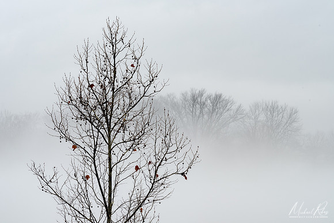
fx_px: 1808
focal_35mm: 195
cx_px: 167
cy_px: 106
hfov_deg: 10.6
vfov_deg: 7.1
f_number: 13
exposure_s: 1/15
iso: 100
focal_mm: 185
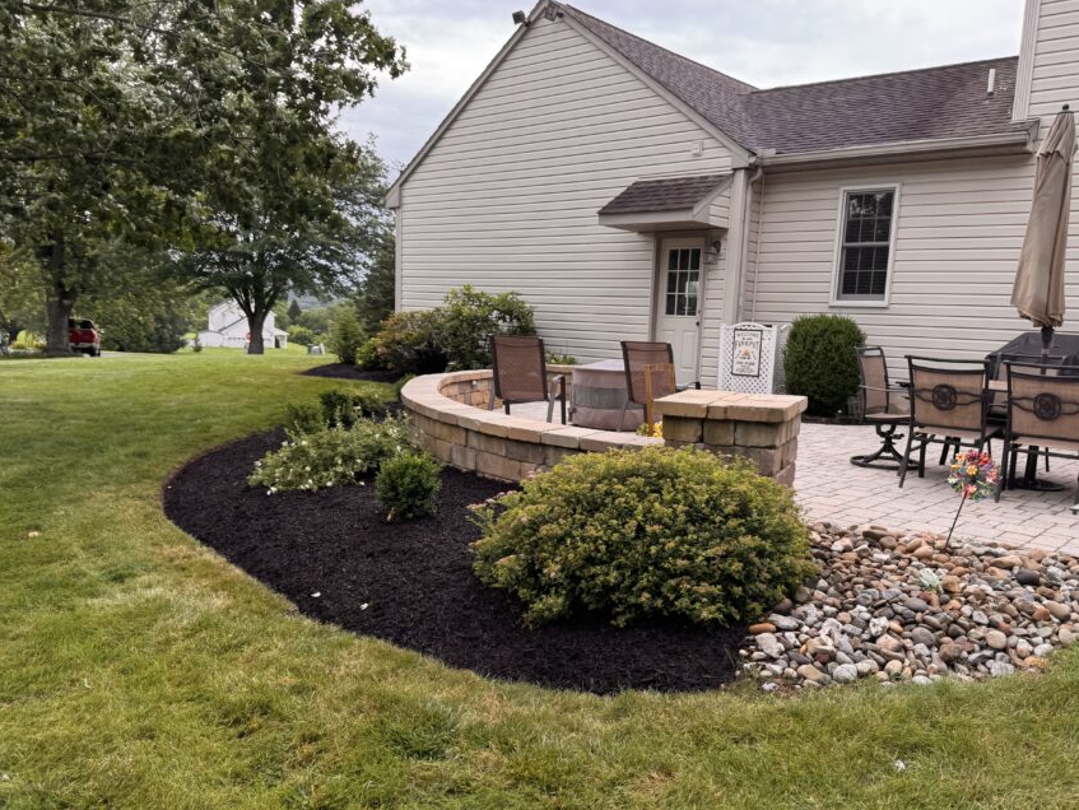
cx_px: 604
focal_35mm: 29
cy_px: 444
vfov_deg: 48.2
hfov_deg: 61.5
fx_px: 904
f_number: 1.78
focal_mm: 6.76
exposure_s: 1/126
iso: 50
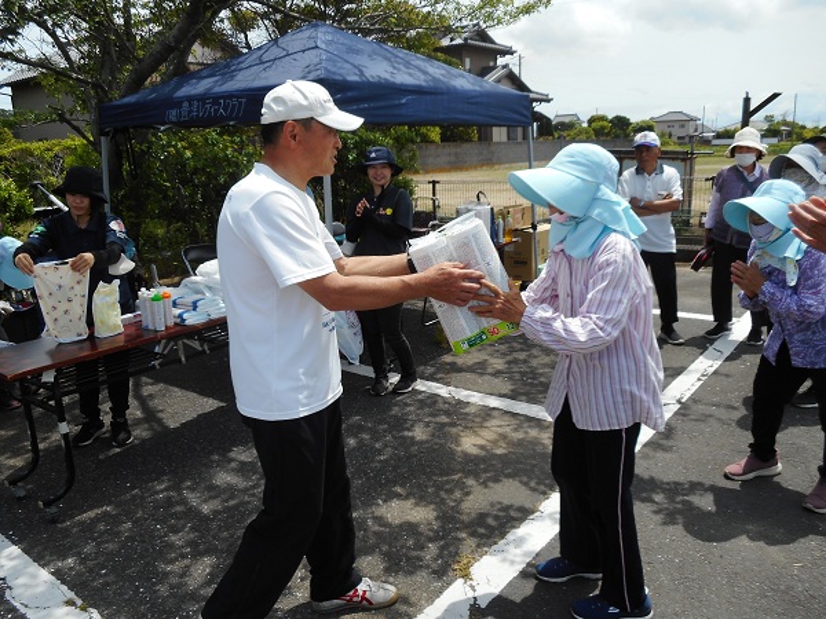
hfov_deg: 61.7
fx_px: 692
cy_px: 310
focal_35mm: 29
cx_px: 413
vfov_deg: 48.2
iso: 80
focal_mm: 5.2
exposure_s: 1/640
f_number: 4
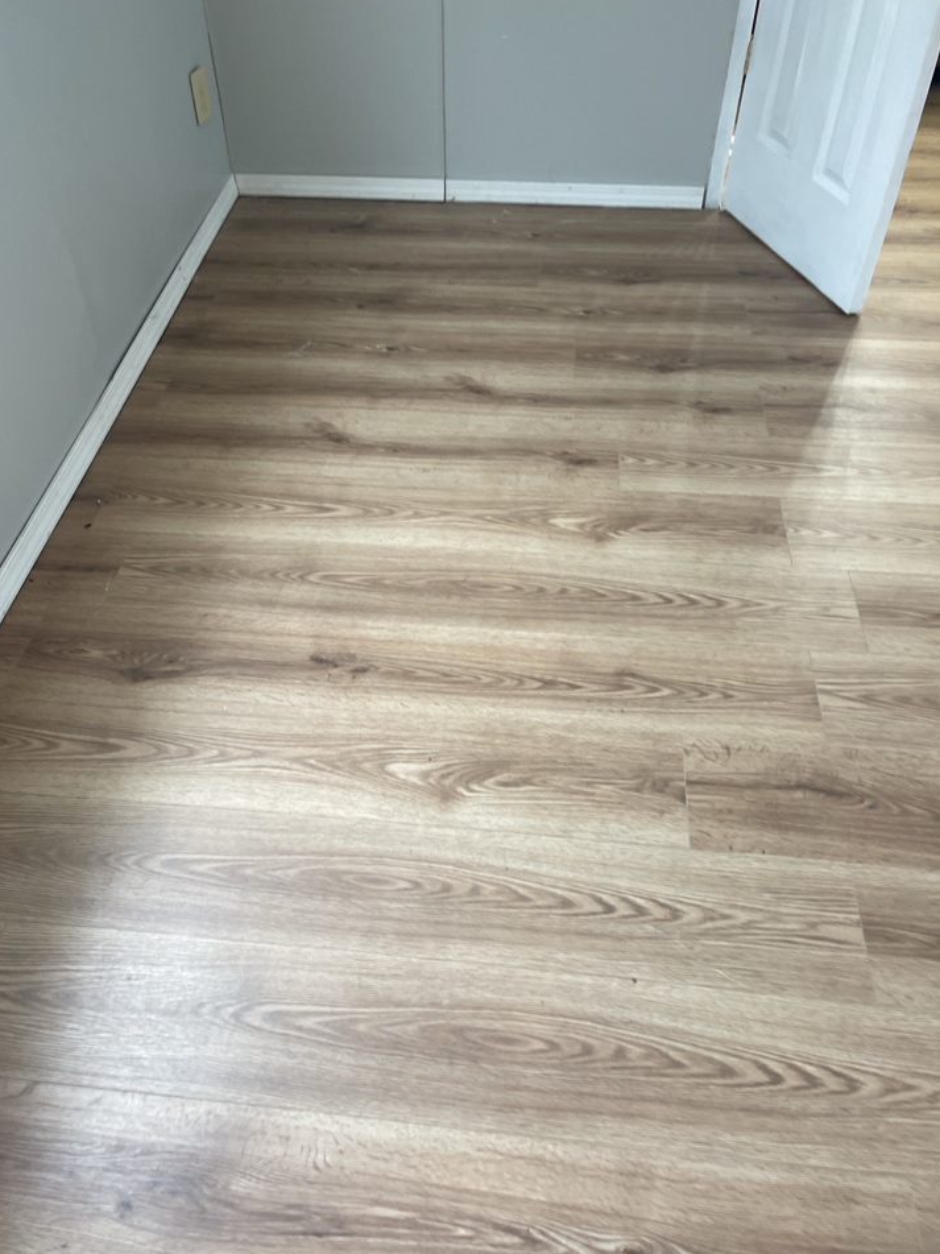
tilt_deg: -45.0
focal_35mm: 28
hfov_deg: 49.7
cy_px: 580
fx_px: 1014
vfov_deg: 63.4
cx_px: 440
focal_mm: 5.1
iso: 125
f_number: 1.6
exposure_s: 1/79
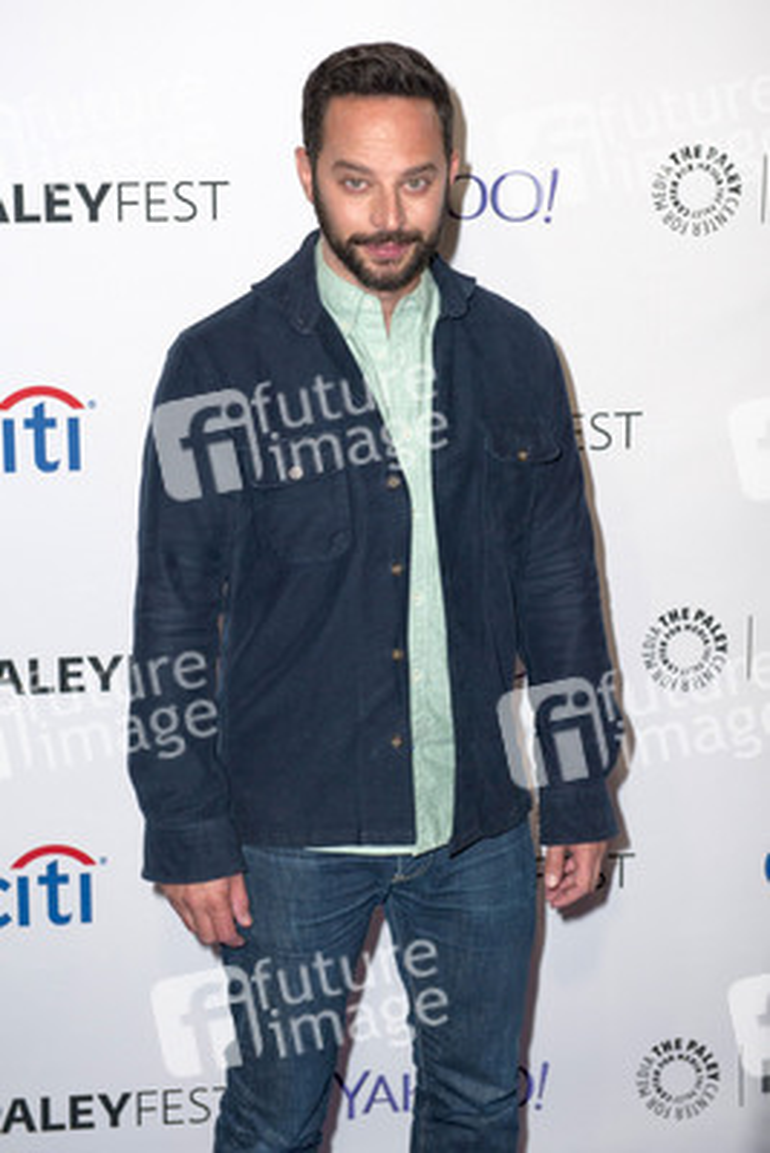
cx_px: 385
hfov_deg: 22.6
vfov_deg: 33.4
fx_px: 1923
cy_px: 576
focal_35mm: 60
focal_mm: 60
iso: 500
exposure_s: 1/400
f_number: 4
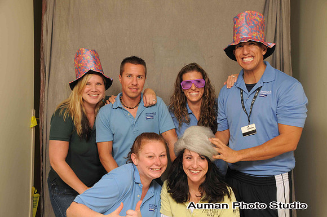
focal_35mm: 46
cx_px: 164
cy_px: 108
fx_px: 422
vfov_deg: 28.9
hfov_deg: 42.4
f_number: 6.3
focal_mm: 31
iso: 200
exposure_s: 1/125
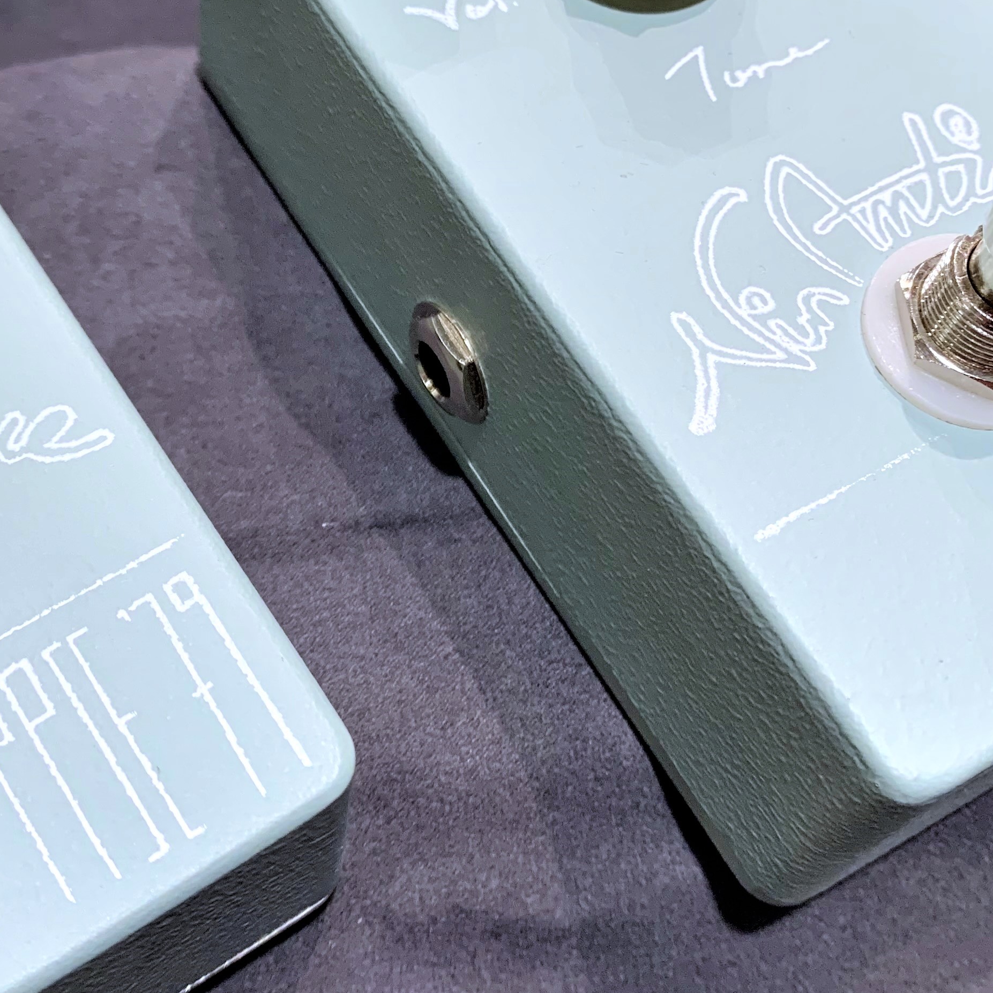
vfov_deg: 34.0
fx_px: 1623
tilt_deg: -62.0
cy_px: 422
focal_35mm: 50
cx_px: 244
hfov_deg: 33.3
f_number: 1.8
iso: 80
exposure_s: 1/120
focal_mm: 4.25
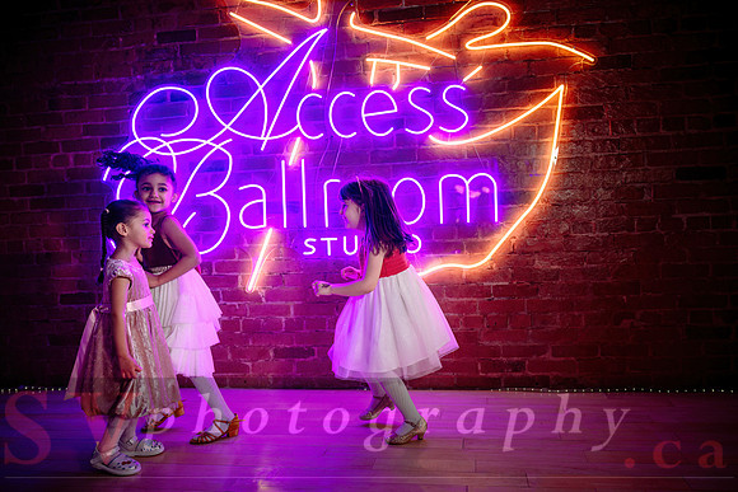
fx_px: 611
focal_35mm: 30
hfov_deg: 62.2
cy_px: 245
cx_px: 383
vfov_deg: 43.9
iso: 800
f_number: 2
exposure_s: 1/250
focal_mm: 28
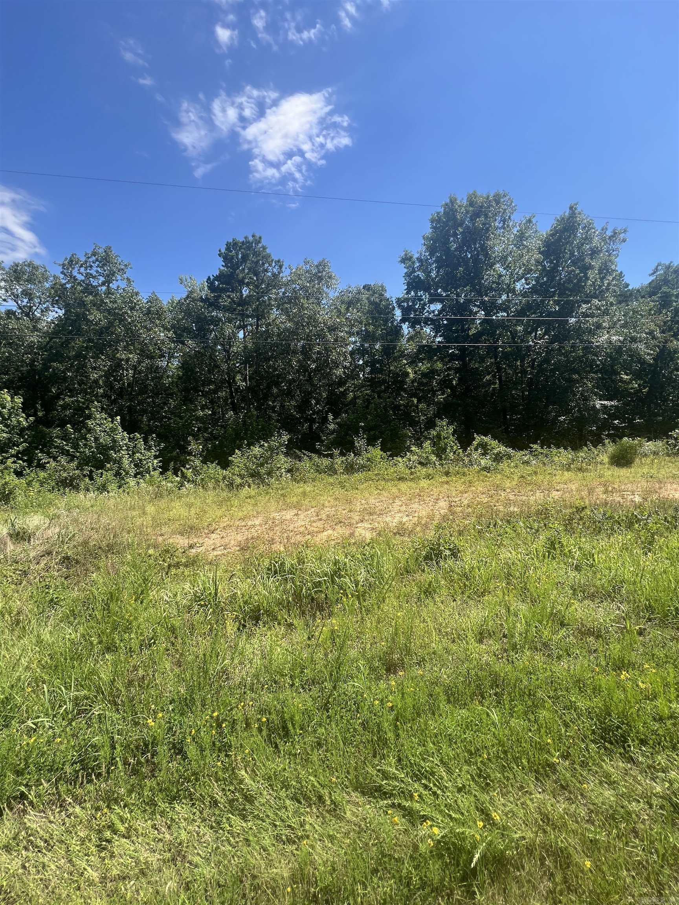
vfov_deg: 106.2
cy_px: 452
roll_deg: +4.0
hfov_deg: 89.9
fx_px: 340
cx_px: 340
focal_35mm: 13
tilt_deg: -3.1
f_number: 1.8
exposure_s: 1/630
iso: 32
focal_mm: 1.57
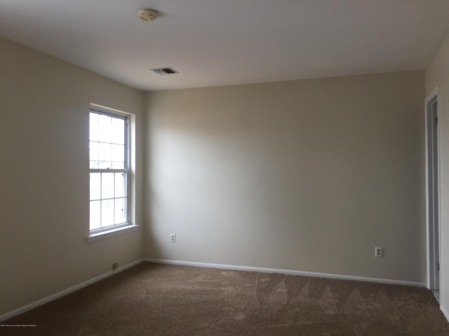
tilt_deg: +0.1
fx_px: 376
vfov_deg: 48.2
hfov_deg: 61.7
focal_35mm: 29
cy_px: 168
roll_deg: -0.4
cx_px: 224
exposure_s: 1/30
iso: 50
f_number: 2.2
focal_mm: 4.15
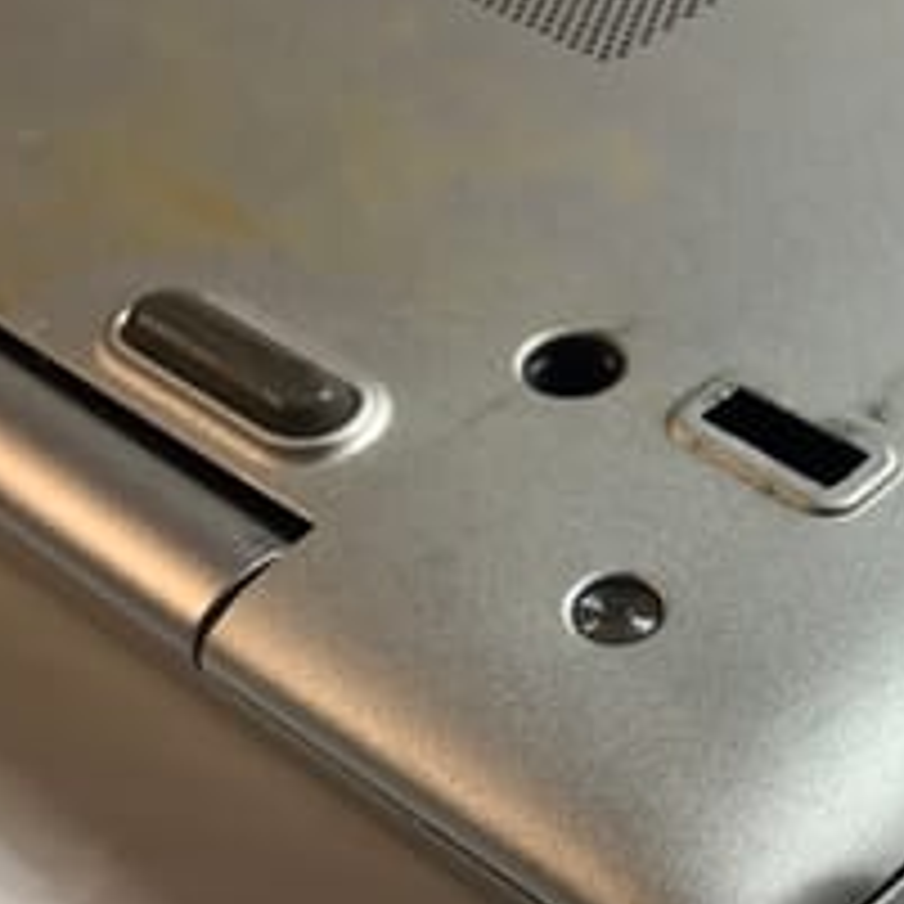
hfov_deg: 24.5
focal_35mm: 68
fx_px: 2009
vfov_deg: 25.3
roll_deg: -0.2
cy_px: 542
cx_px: 855
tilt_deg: -41.3
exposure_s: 1/50
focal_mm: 3.3
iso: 64
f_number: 2.4
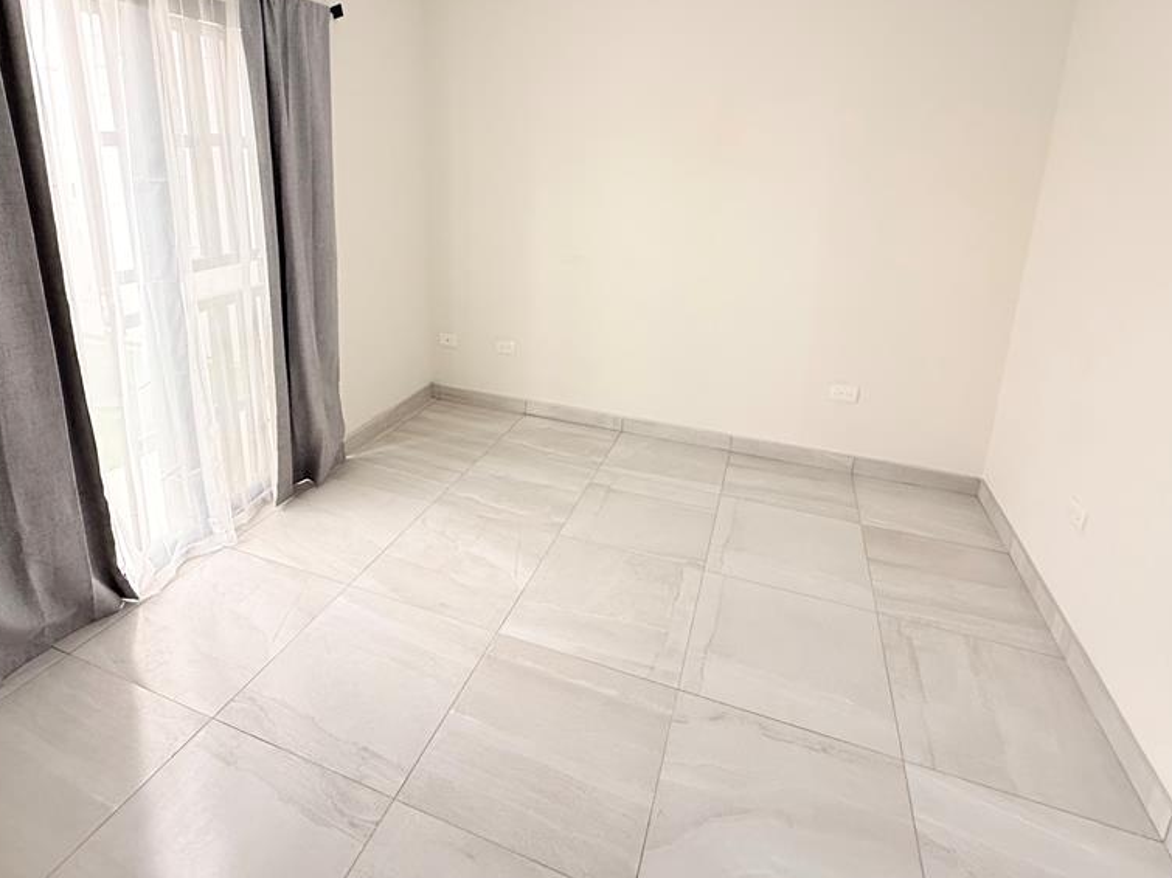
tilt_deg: -13.7
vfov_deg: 67.2
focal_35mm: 19
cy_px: 307
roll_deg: -0.8
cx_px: 548
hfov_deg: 84.6
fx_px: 643
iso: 200
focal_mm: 2.22
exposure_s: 1/99
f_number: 2.2
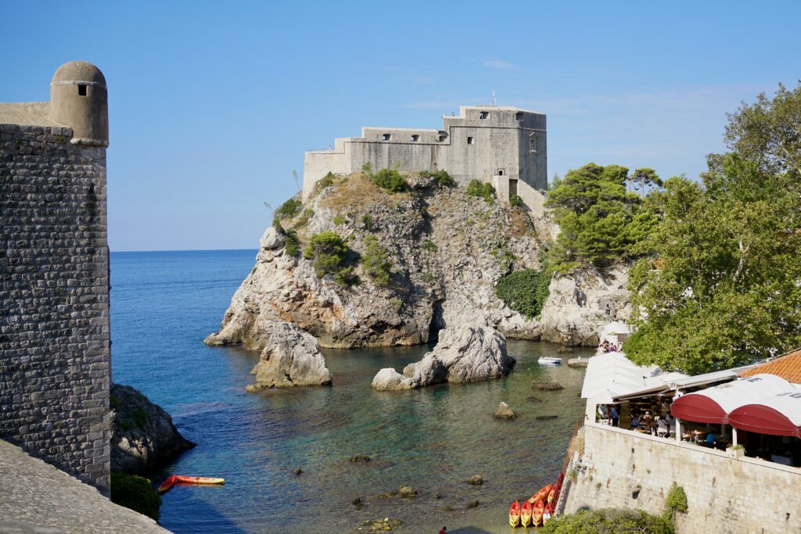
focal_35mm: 35
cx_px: 400
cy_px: 267
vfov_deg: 37.9
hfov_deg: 54.4
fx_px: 779
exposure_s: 1/1000
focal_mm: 35
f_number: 5
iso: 200
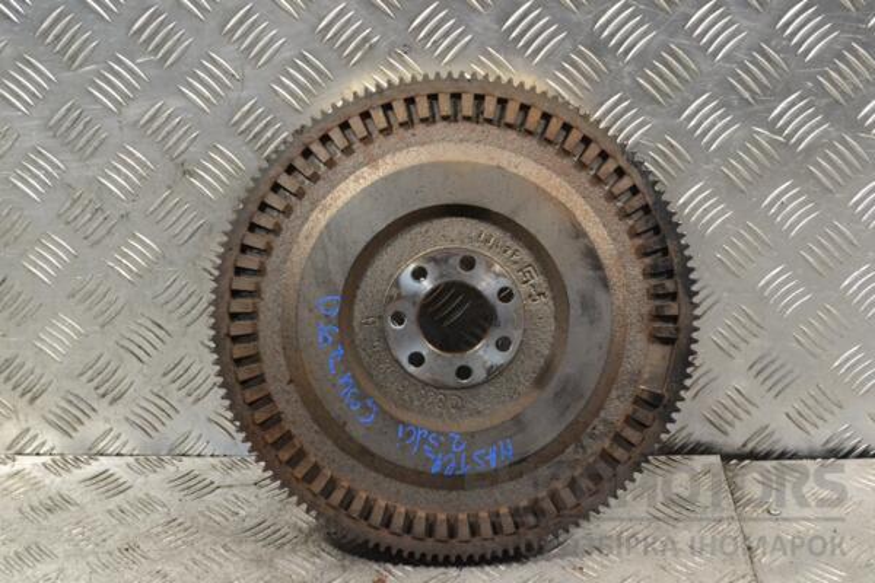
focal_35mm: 57
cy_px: 292
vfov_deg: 23.8
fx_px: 1385
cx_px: 438
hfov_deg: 35.1
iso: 3200
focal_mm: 38
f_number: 7.1
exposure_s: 1/200
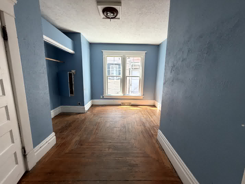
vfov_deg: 85.7
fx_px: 99
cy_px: 92
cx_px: 122
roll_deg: -0.3
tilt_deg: -8.7
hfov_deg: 102.1
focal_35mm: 14
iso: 250
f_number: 2.2
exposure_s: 1/121
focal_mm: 2.22
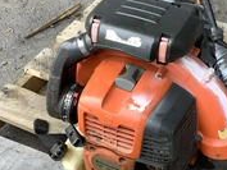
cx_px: 151
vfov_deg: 21.0
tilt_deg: -41.9
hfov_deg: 27.6
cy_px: 56
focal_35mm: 70
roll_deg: +2.8
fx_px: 459
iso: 25
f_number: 2.4
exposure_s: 1/149
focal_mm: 3.3
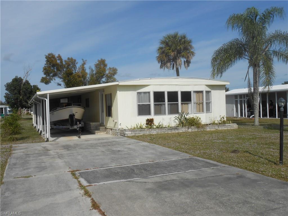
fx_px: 283
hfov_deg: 54.0
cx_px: 144
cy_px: 108
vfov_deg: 41.8
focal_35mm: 34
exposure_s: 1/1500
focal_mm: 6
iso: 80
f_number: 3.9
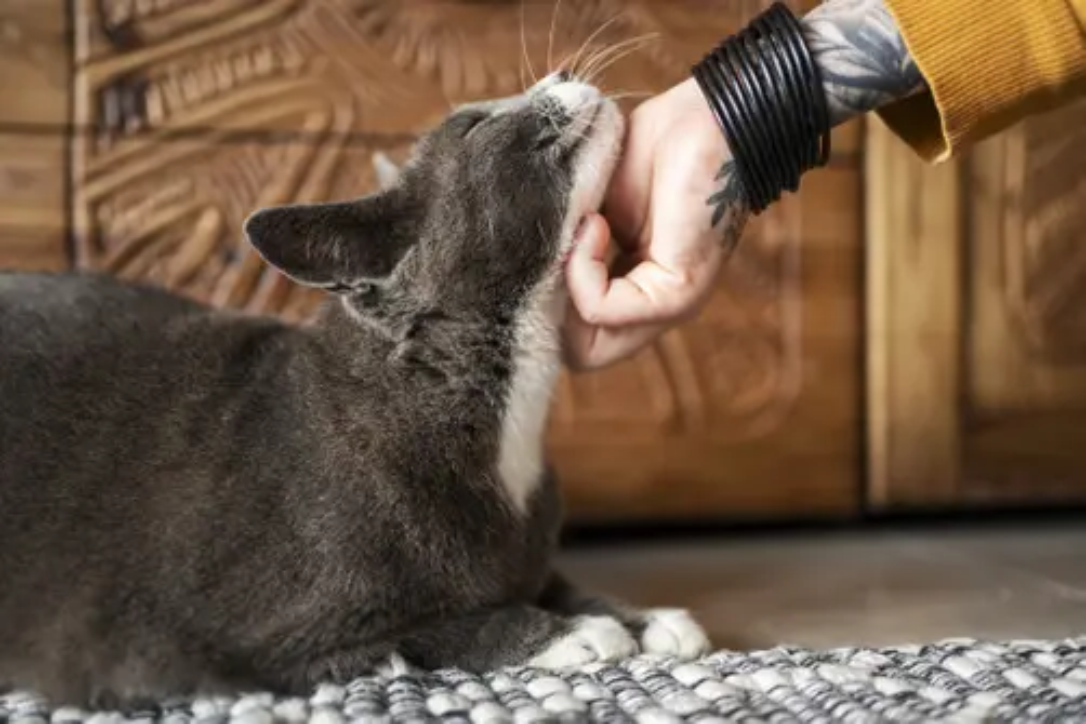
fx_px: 1056
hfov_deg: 54.4
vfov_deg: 37.9
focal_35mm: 35
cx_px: 543
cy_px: 362
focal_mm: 35
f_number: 1.8
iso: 800
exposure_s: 1/1000
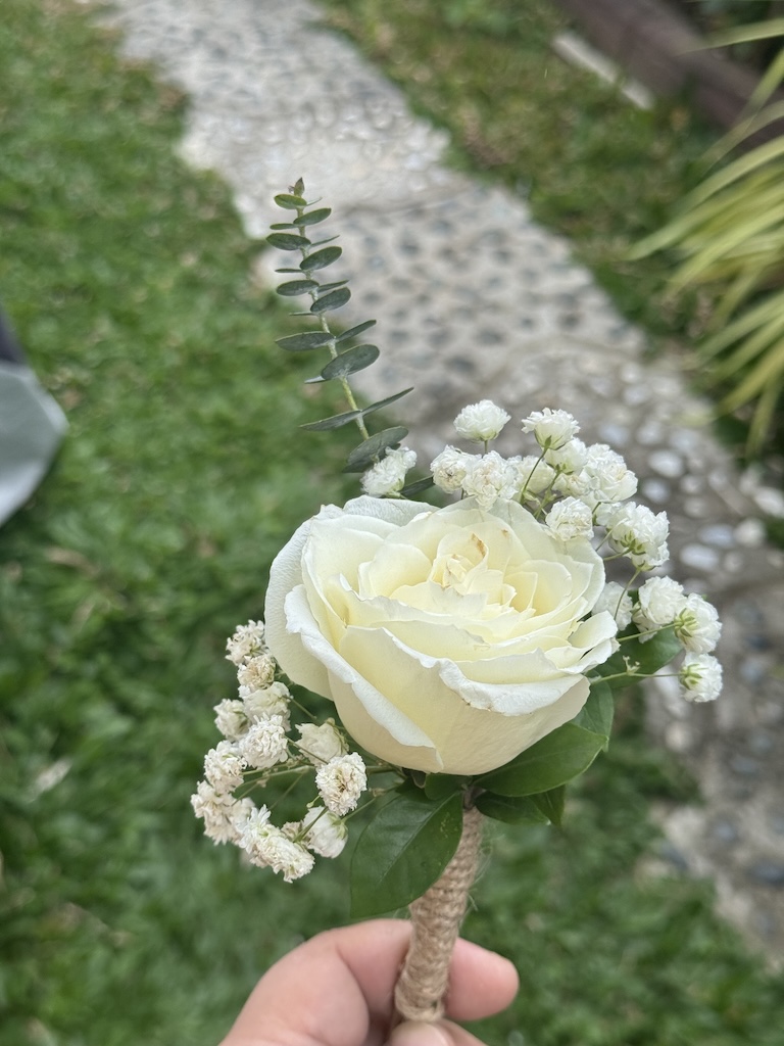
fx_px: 1450
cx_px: 392
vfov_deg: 39.7
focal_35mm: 48
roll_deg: -4.6
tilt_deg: -41.2
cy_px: 523
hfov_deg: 30.3
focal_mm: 6.76
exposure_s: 1/876
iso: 64
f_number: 1.78
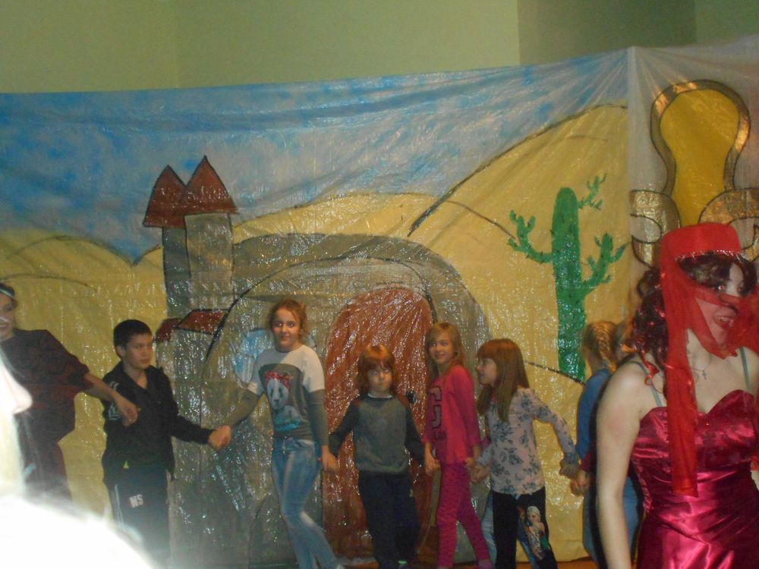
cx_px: 380
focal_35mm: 50
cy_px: 284
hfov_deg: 38.2
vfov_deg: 29.1
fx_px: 1096
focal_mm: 8.8
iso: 1100
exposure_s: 1/60
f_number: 4.5
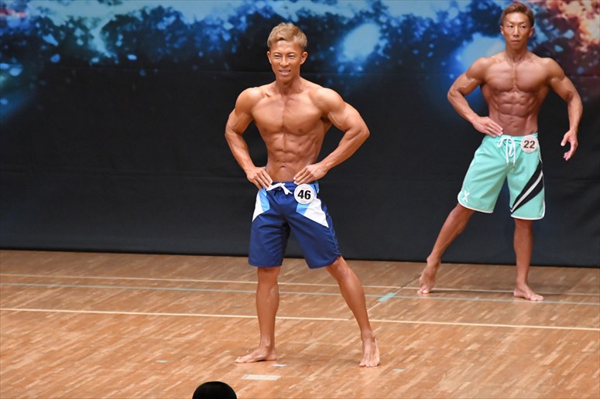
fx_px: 4748
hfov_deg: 7.2
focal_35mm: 285
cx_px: 300
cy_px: 200
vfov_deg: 4.8
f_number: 5.6
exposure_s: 1/400
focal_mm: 190
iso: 8000
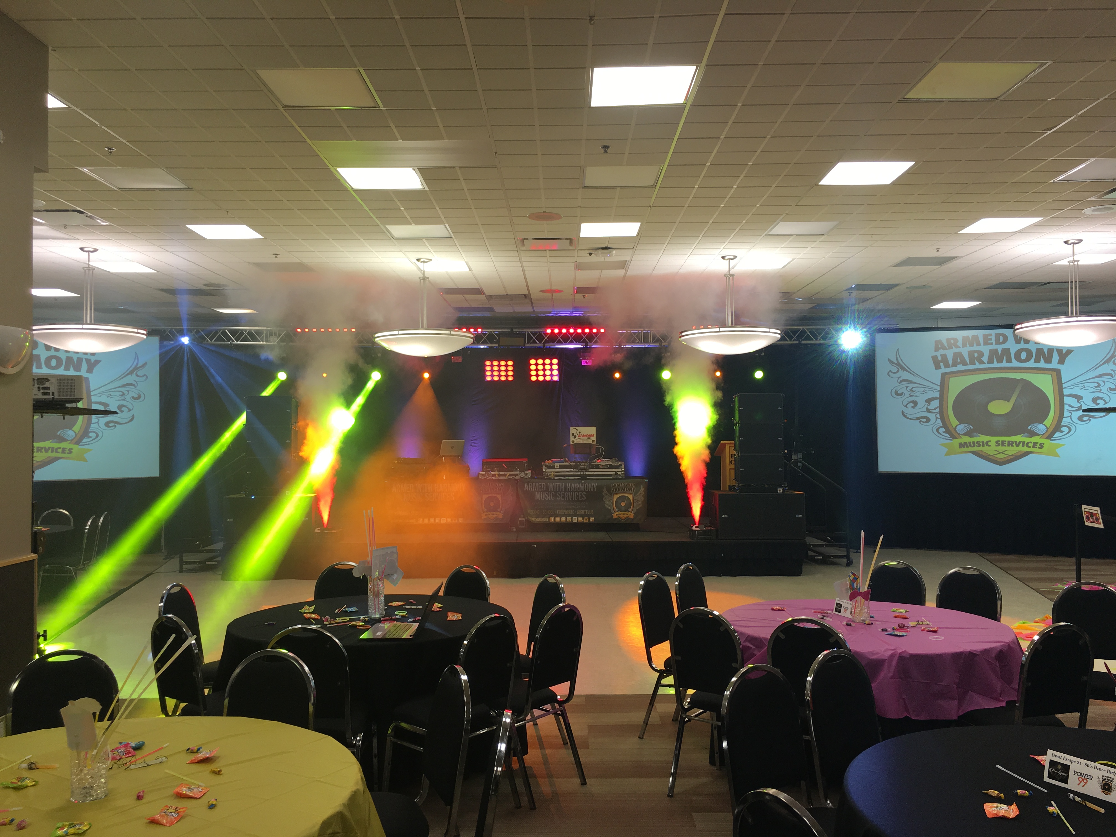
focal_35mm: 29
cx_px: 558
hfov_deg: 61.7
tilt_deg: +1.6
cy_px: 418
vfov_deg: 48.2
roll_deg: -0.3
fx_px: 935
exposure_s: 1/30
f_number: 2.2
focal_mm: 4.15
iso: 32
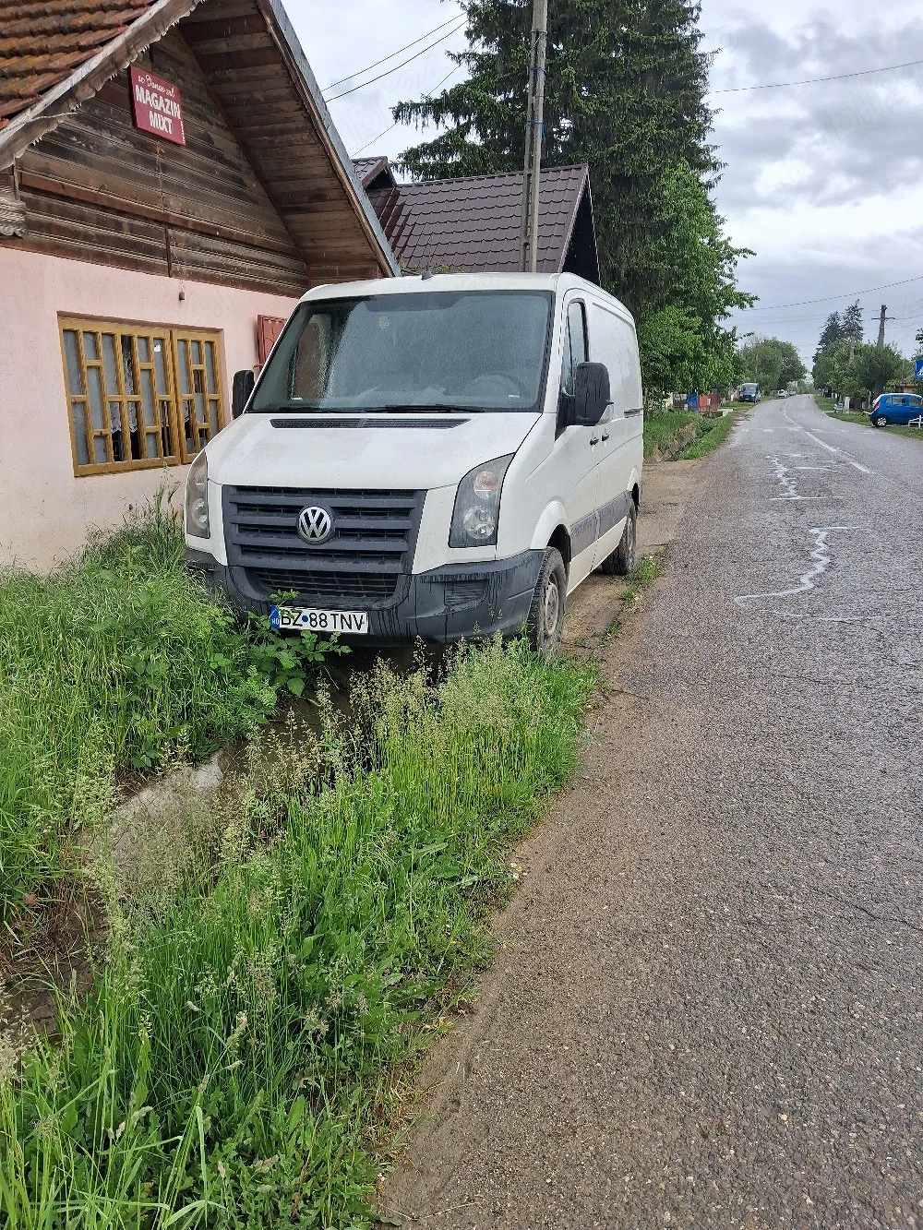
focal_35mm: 27
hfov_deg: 51.4
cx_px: 462
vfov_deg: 65.3
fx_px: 960
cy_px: 615
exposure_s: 1/435
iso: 25
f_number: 1.8
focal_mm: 4
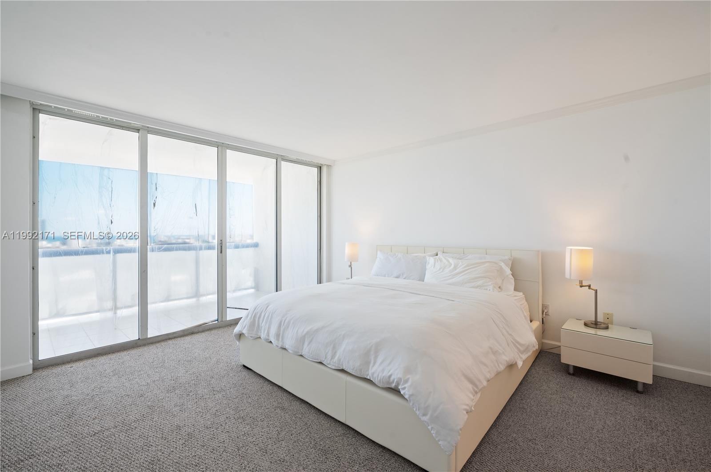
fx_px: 296
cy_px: 236
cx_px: 356
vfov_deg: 77.2
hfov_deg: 100.5
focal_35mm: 15
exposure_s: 1/40
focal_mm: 15
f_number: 8
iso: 200
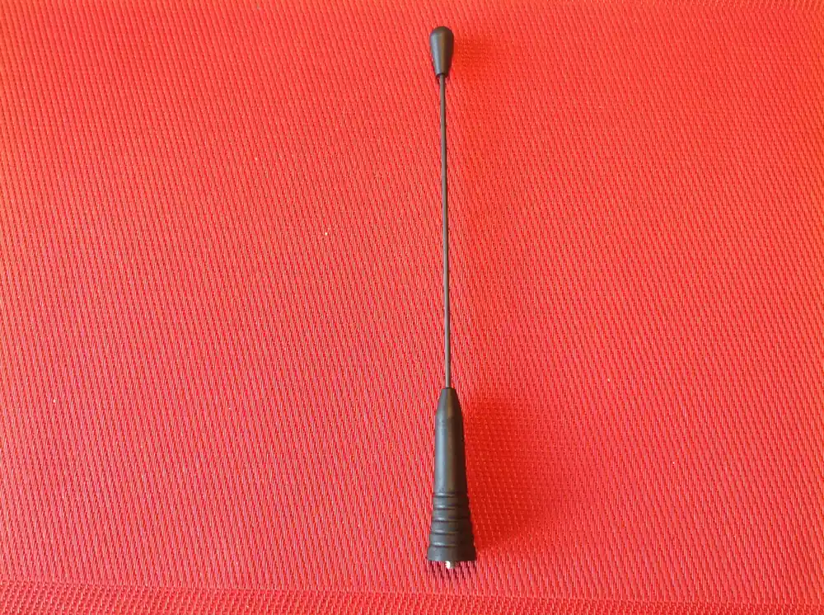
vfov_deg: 40.6
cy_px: 308
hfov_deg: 52.7
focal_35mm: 35
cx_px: 412
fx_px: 832
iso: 80
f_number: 2.4
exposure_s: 1/17
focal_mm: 4.28
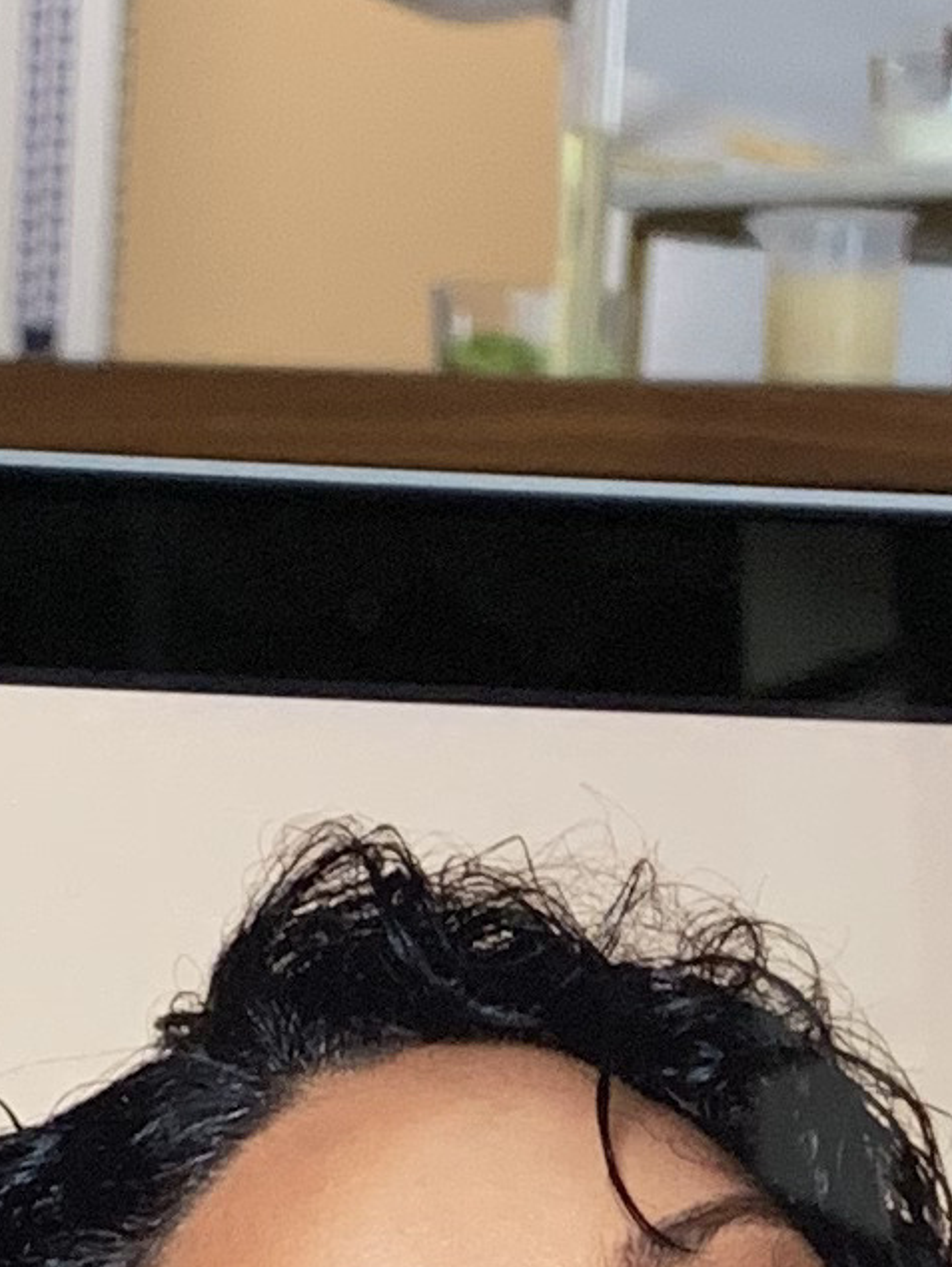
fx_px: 6044
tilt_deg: -9.4
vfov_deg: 11.7
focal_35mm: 165
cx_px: 259
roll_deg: -3.8
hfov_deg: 9.0
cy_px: 1592
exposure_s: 1/49
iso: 80
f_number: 1.8
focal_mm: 4.25
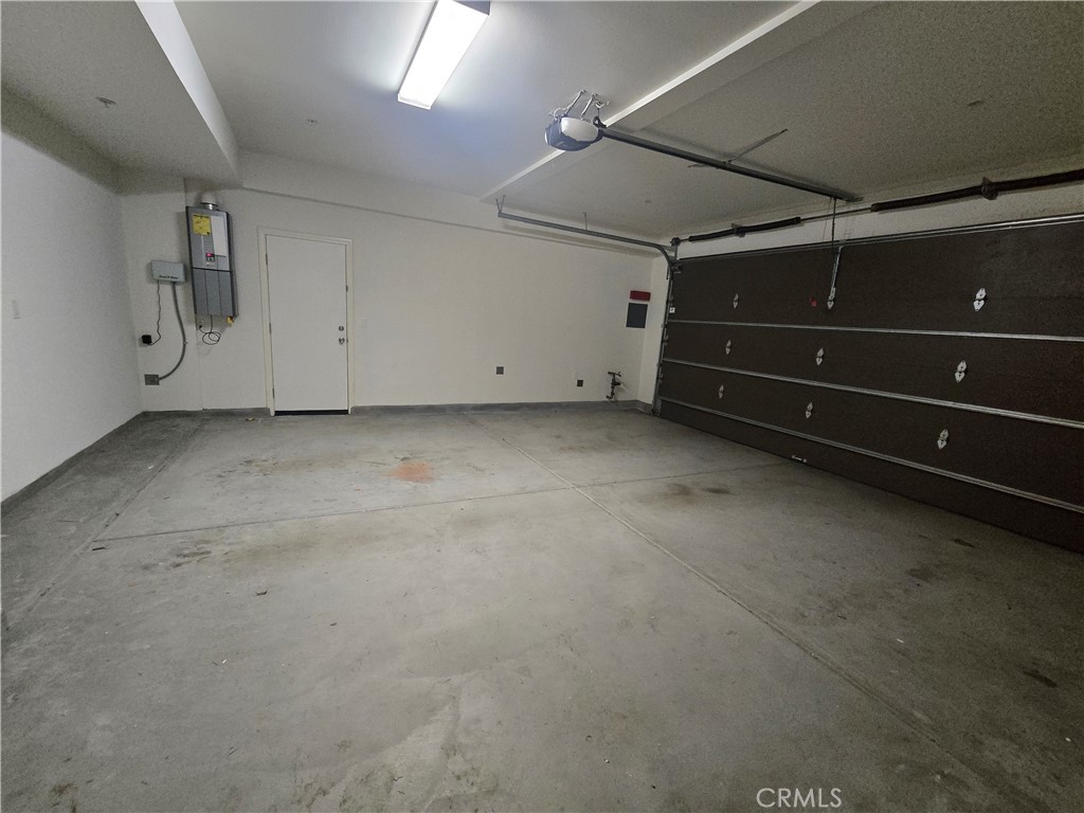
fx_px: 407
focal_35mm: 13
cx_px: 542
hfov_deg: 106.2
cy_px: 406
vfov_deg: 89.9
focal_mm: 2.2
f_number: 2.2
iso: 1000
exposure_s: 1/60
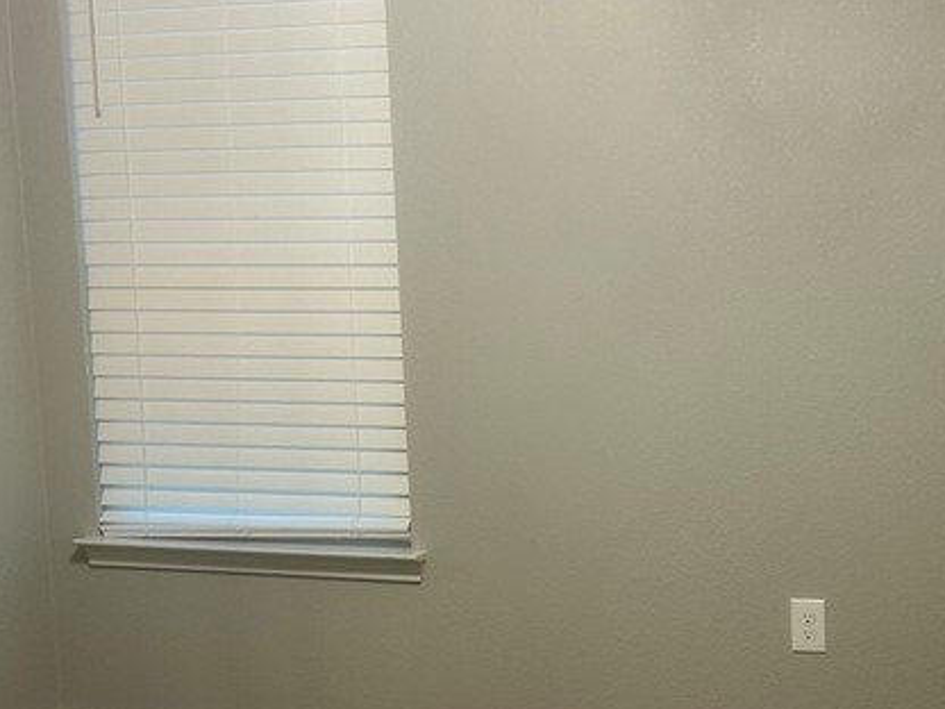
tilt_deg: -8.9
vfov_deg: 22.9
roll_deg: +1.9
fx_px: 1747
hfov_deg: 30.2
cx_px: 582
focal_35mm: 64
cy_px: 434
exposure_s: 1/60
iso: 125
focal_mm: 5.7
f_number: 1.5
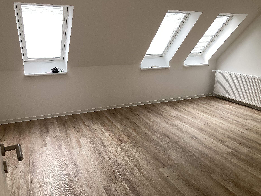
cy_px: 100
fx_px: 219
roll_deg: +0.1
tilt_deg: -14.3
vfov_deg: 48.2
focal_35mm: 29
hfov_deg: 61.7
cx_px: 131
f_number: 1.8
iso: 40
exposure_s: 1/121
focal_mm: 3.99
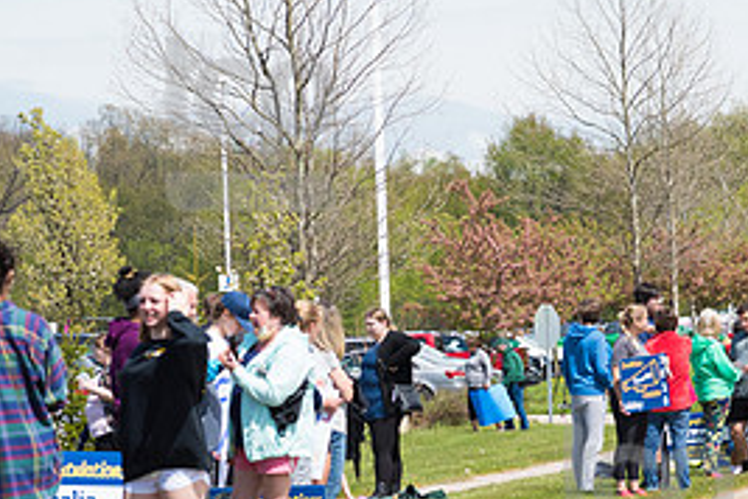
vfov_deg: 5.3
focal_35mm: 261
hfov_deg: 7.9
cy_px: 523
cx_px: 650
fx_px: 5423
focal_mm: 120
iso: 1000
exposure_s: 1/1600
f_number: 7.1
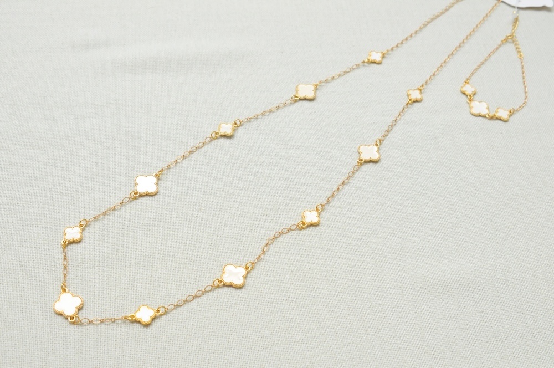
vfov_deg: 31.8
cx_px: 277
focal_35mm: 42
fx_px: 645
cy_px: 184
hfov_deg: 46.5
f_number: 8
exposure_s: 1/250
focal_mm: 28
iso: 3200
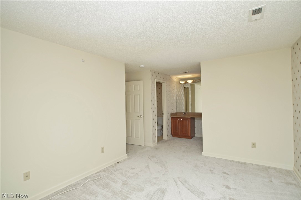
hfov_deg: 95.0
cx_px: 150
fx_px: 138
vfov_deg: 72.0
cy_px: 100
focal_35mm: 16
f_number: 4.5
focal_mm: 11
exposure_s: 1/160
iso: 400
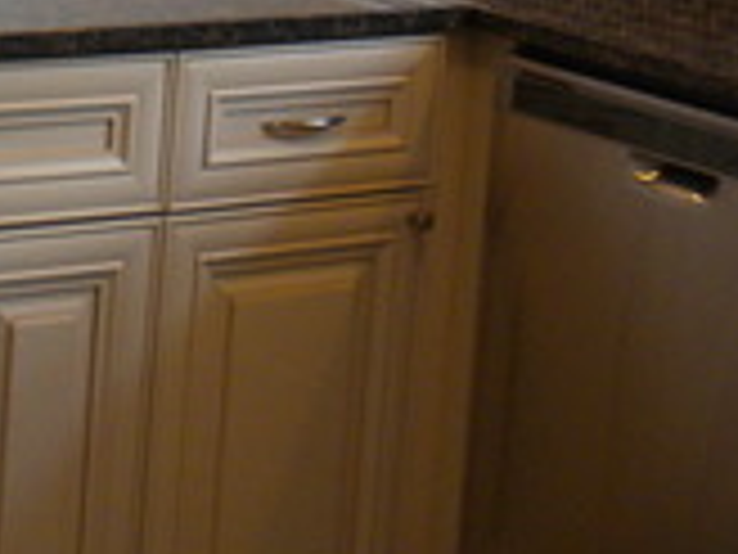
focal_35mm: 144
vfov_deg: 10.1
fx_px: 3070
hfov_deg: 13.5
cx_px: -14
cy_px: -189
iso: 169
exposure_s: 1/51.5
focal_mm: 6.6
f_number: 3.5
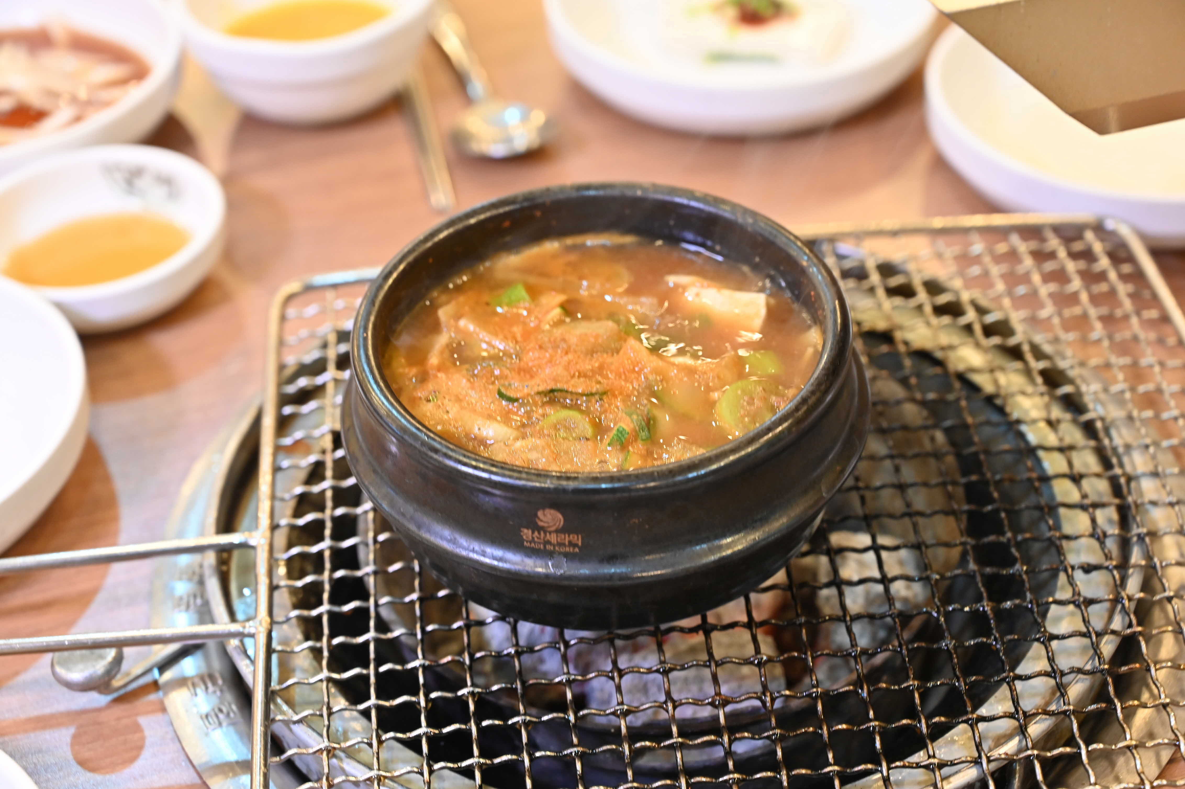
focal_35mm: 60
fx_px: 1974
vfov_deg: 22.6
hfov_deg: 33.4
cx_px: 592
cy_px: 394
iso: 2000
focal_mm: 60
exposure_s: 1/40
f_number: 5
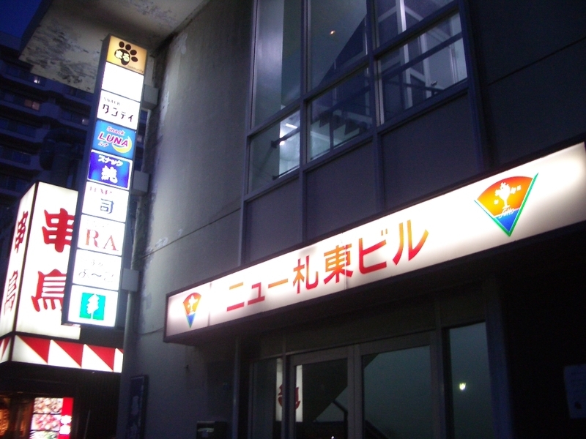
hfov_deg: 52.6
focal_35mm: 35
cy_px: 220
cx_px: 293
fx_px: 593
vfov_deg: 40.7
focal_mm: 5.8
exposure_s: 1/20
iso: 200
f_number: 2.6
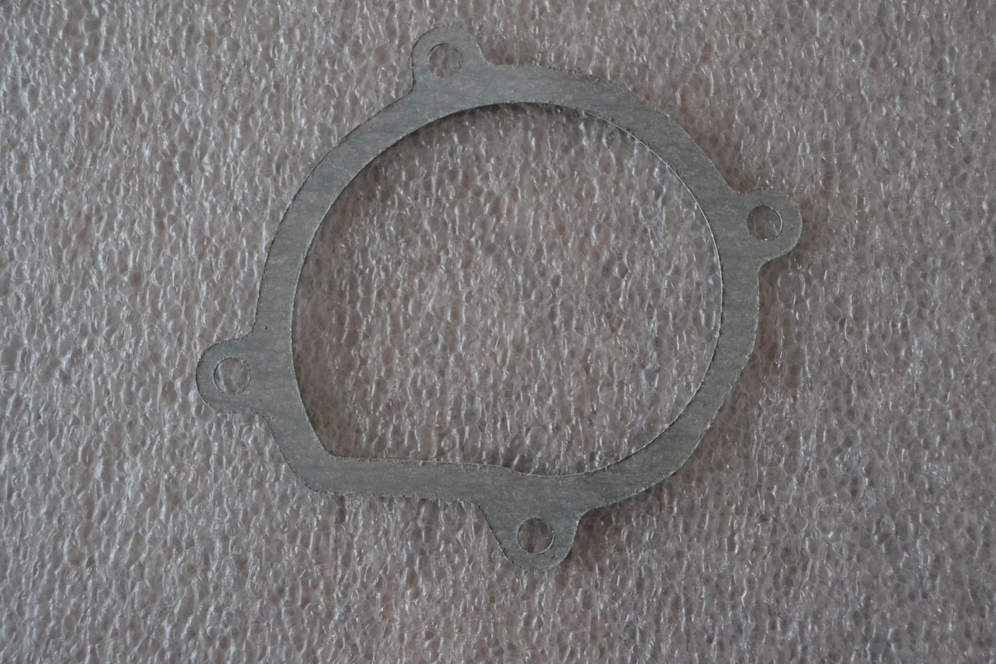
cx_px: 498
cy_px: 338
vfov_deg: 31.2
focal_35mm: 43
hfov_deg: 45.4
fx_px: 1189
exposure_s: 1/60
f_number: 4.5
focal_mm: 28
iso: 2800
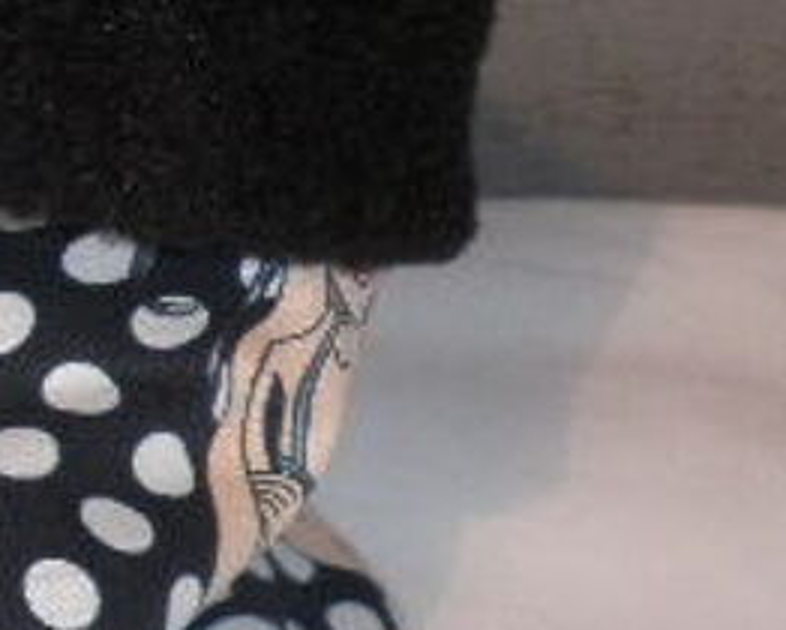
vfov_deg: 11.5
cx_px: -570
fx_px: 3120
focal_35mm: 134
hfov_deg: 13.1
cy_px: 447
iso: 160
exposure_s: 1/30
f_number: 3.5
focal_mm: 6.3
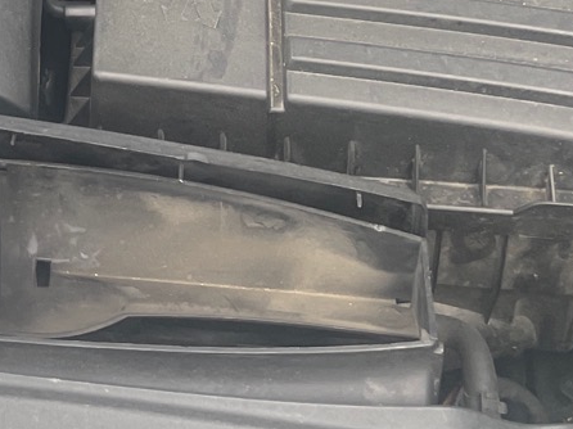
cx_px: -204
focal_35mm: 105
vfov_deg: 12.8
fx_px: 1737
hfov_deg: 17.4
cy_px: -346
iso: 32
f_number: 1.6
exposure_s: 1/121
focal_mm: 4.2
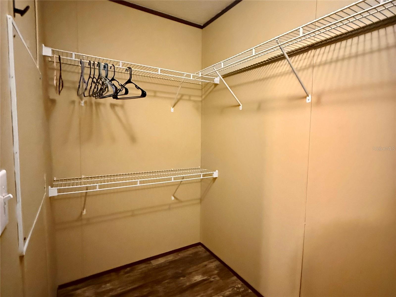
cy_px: 148
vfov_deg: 85.7
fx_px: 160
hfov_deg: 102.1
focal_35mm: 14
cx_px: 198
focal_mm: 2.22
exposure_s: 1/40
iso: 1600
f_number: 2.2
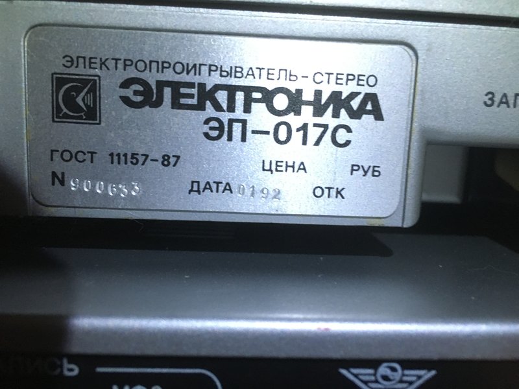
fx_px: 435
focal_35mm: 29
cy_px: 194
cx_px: 260
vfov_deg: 48.2
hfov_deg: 61.7
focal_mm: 4.15
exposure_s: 1/17
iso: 400
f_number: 2.2
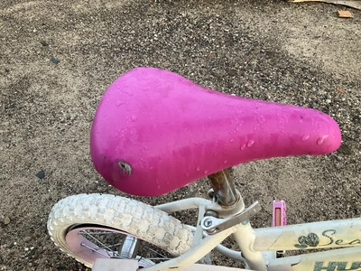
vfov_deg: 48.2
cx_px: 180
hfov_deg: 61.7
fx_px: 302
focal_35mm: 29
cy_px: 136
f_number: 1.8
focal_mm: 3
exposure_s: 1/109
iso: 64
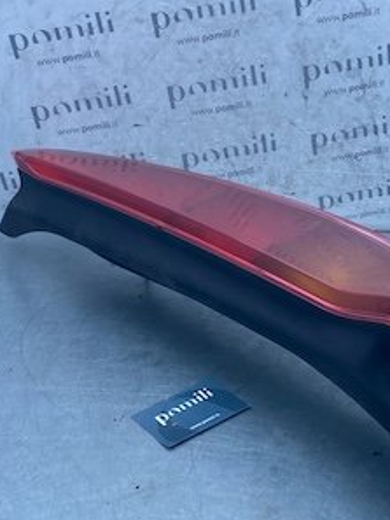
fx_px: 841
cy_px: 334
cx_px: 296
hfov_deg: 25.8
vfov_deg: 34.1
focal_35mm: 56
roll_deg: -4.2
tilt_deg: -34.8
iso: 32
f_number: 1.8
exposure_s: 1/919
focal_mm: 4.25
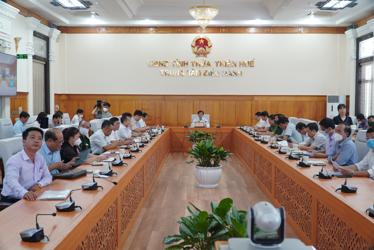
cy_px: 125
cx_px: 187
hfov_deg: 51.3
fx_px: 390
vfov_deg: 35.5
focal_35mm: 38
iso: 400
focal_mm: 25
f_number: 4
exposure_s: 1/40
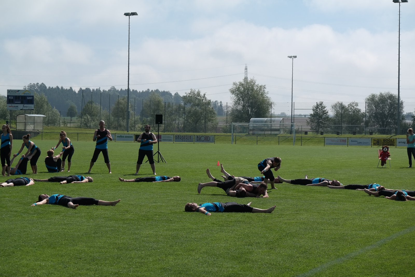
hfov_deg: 26.3
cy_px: 138
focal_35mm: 77
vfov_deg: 17.7
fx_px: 887
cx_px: 208
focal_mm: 50
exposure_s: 1/500
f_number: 7.1
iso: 100
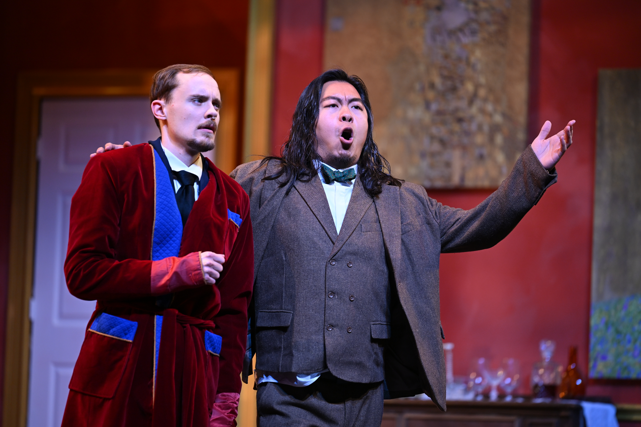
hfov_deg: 10.3
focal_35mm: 200
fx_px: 3561
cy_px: 214
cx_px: 320
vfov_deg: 6.9
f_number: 2.8
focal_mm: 200
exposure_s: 1/200
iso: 720
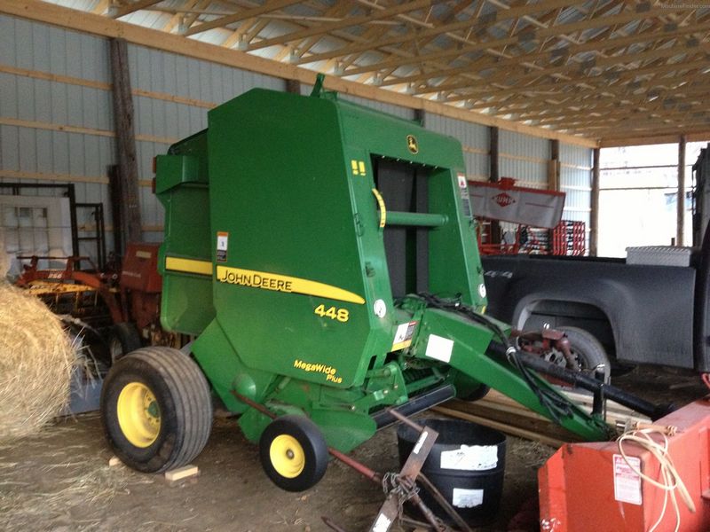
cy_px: 266
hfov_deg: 52.6
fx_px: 718
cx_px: 355
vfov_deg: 40.7
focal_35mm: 35
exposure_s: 1/15
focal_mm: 4.28
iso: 400
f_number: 2.4
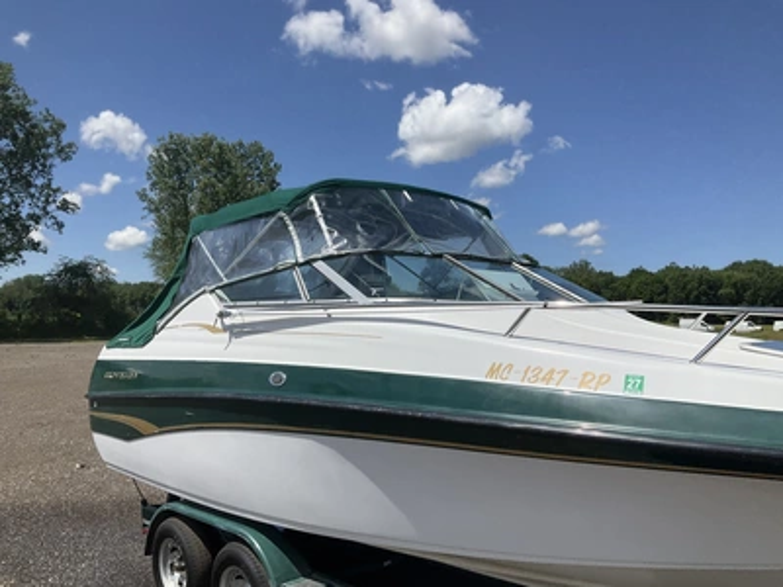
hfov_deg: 61.7
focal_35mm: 29
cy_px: 294
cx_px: 392
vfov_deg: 48.2
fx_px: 656
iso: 25
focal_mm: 3
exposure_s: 1/3125
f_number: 1.8
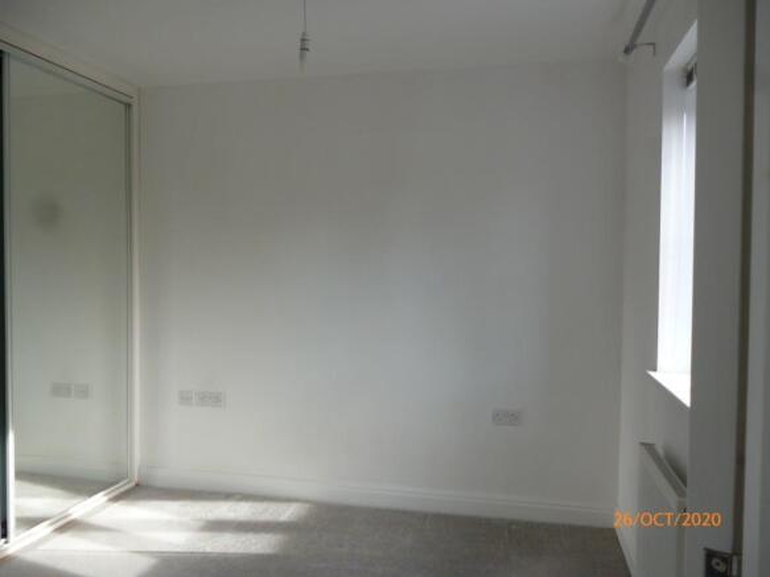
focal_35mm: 28
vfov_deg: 49.7
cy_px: 288
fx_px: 623
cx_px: 385
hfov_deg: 63.5
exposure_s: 1/60
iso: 125
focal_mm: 5
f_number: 3.1
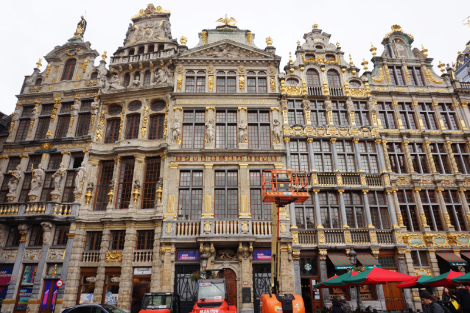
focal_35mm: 24
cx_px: 235
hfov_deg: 73.8
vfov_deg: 53.1
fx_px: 313
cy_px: 156
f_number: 9
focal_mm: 16
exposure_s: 1/80
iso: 100
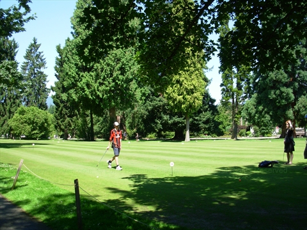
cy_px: 115
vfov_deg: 37.7
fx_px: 337
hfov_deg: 49.0
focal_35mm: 38
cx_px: 154
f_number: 2.9
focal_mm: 6.3
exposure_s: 1/384
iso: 50
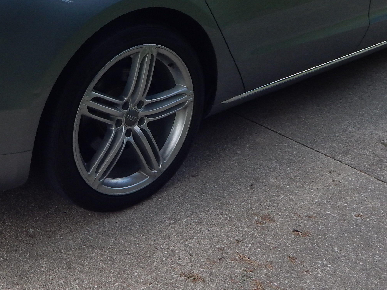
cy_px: 49
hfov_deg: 35.5
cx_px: 107
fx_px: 593
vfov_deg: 26.9
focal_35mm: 53
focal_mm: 4
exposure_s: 1/200
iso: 125
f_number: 3
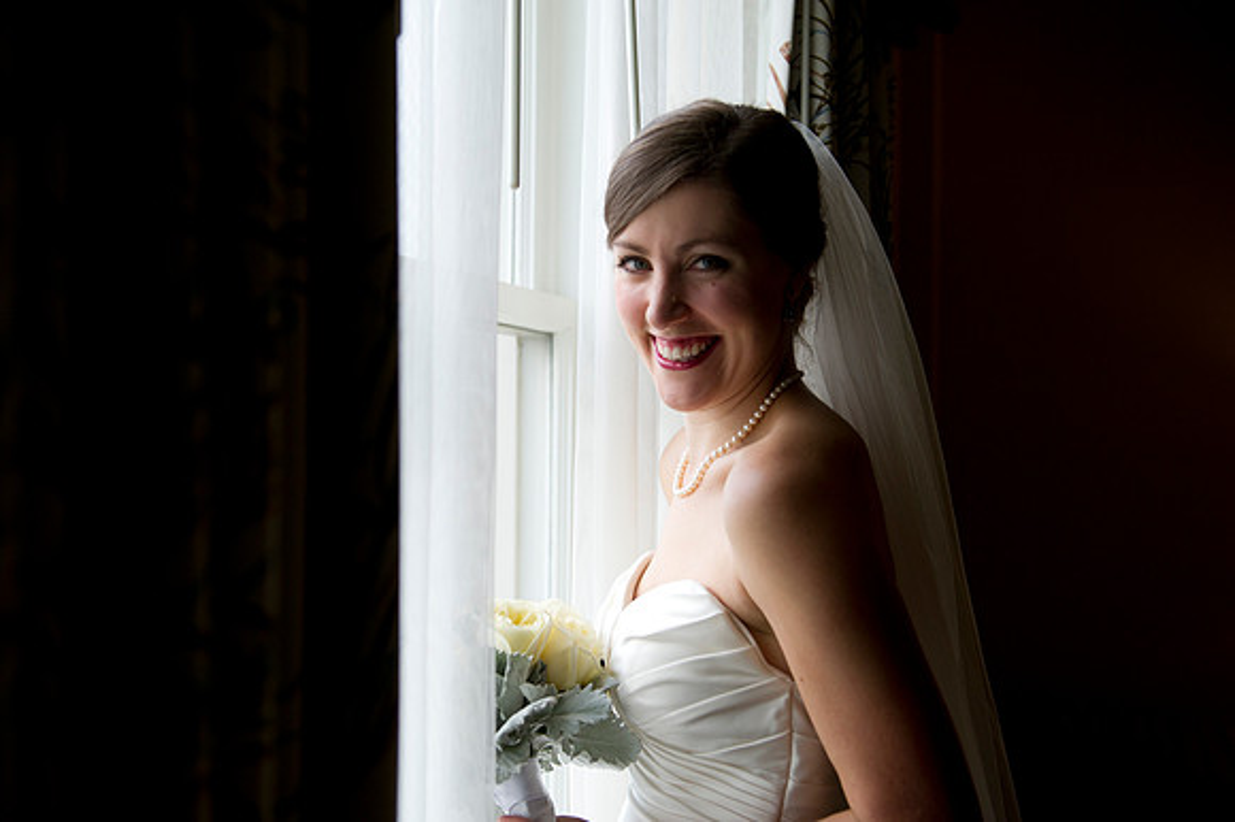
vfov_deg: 35.0
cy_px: 411
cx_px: 618
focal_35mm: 38
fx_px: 1303
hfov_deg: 50.7
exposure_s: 1/1250
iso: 640
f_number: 3.5
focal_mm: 38
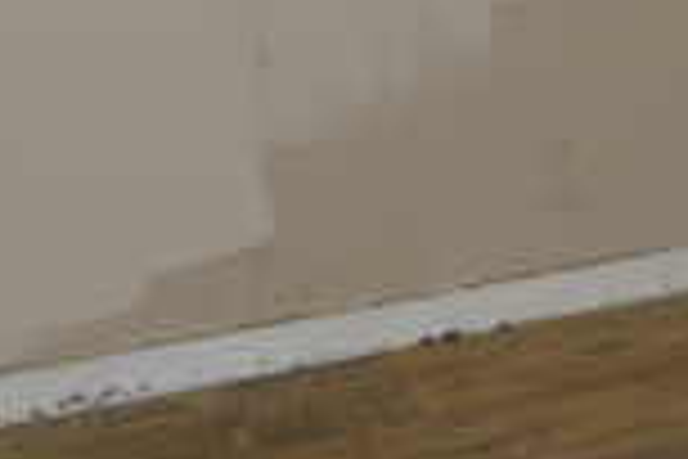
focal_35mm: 133
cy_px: -248
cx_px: 958
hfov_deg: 14.6
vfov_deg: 10.0
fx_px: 2542
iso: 320
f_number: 4
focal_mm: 18
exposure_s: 1/125
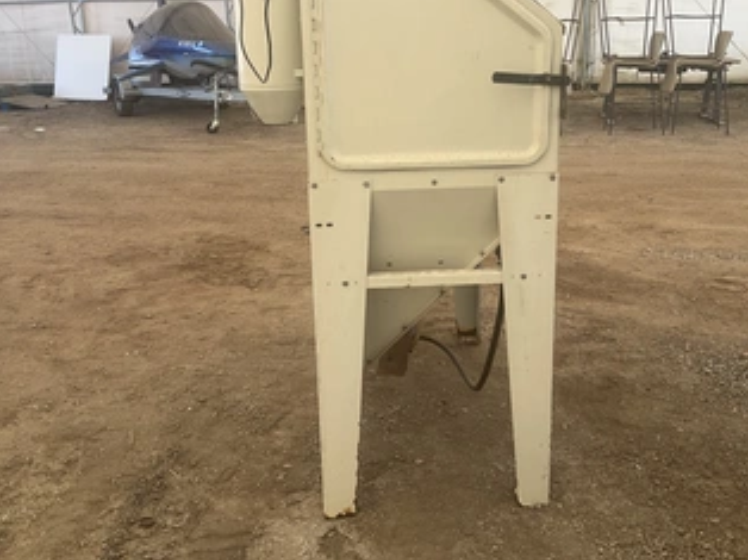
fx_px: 799
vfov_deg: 38.4
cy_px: 217
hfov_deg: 50.2
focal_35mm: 37
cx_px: 379
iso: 25
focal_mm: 3
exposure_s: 1/122
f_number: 1.8
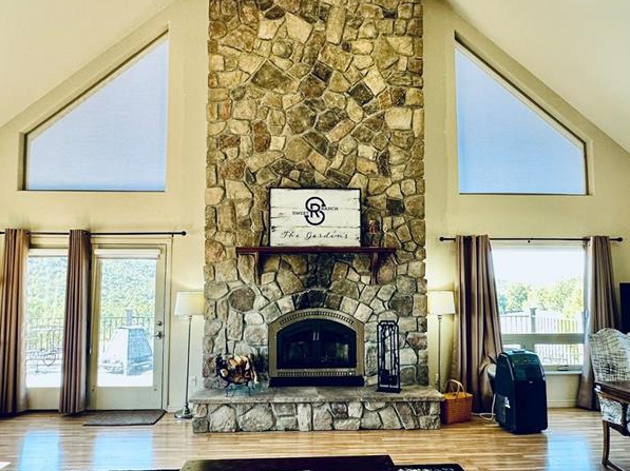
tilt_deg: +4.9
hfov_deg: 71.6
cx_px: 325
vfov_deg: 56.7
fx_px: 437
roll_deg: -0.2
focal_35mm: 24
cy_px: 256
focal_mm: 2.22
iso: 160
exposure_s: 1/120
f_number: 2.2
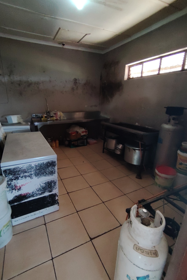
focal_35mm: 18
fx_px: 140
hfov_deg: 67.3
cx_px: 87
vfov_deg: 90.0
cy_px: 141
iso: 730
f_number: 2.2
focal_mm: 1.42
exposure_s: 1/20
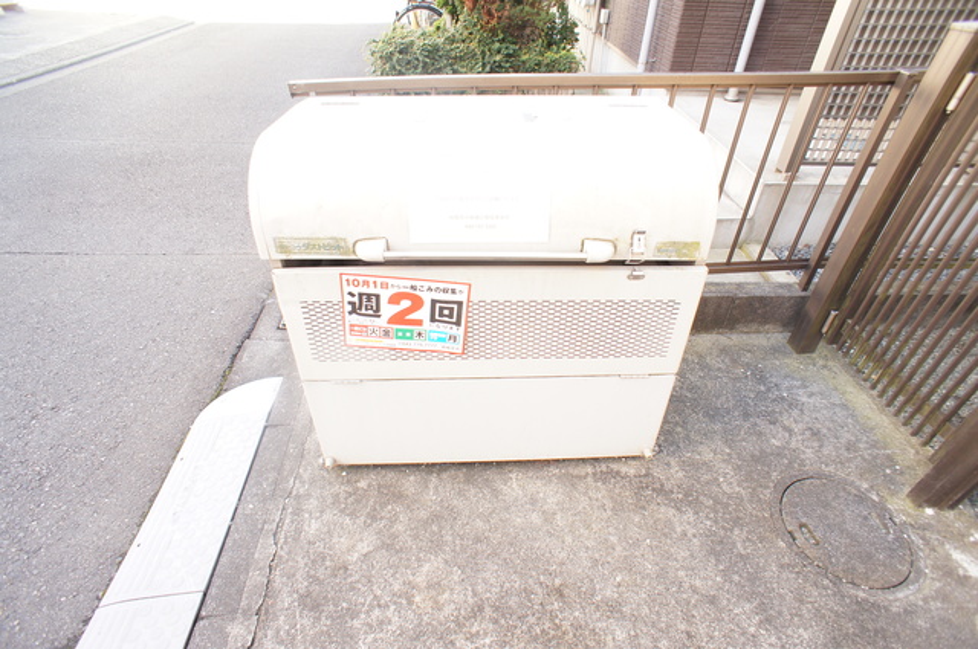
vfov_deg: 53.0
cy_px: 324
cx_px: 489
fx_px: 651
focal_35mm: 24
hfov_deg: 73.8
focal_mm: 16
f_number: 4.5
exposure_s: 1/80
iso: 400
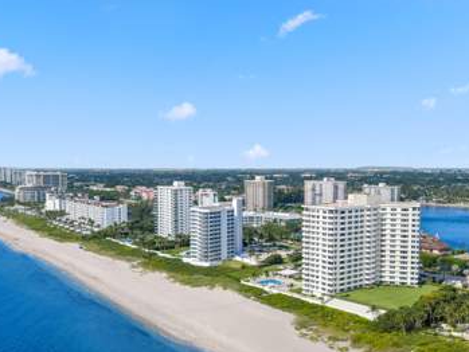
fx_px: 501
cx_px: 239
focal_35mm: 37
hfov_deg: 50.1
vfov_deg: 38.6
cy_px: 207
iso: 100
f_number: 2.8
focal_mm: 14.45
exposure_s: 1/500
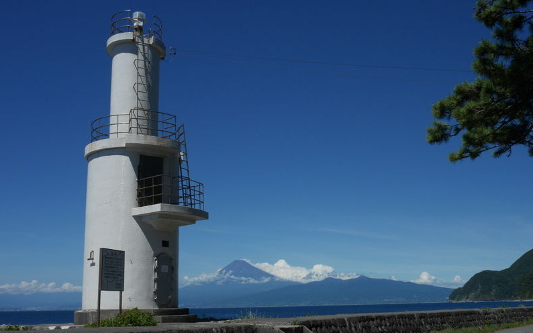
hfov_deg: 52.8
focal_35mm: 37
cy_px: 200
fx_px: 537
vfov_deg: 34.3
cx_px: 264
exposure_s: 1/800
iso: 200
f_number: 11
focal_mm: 17
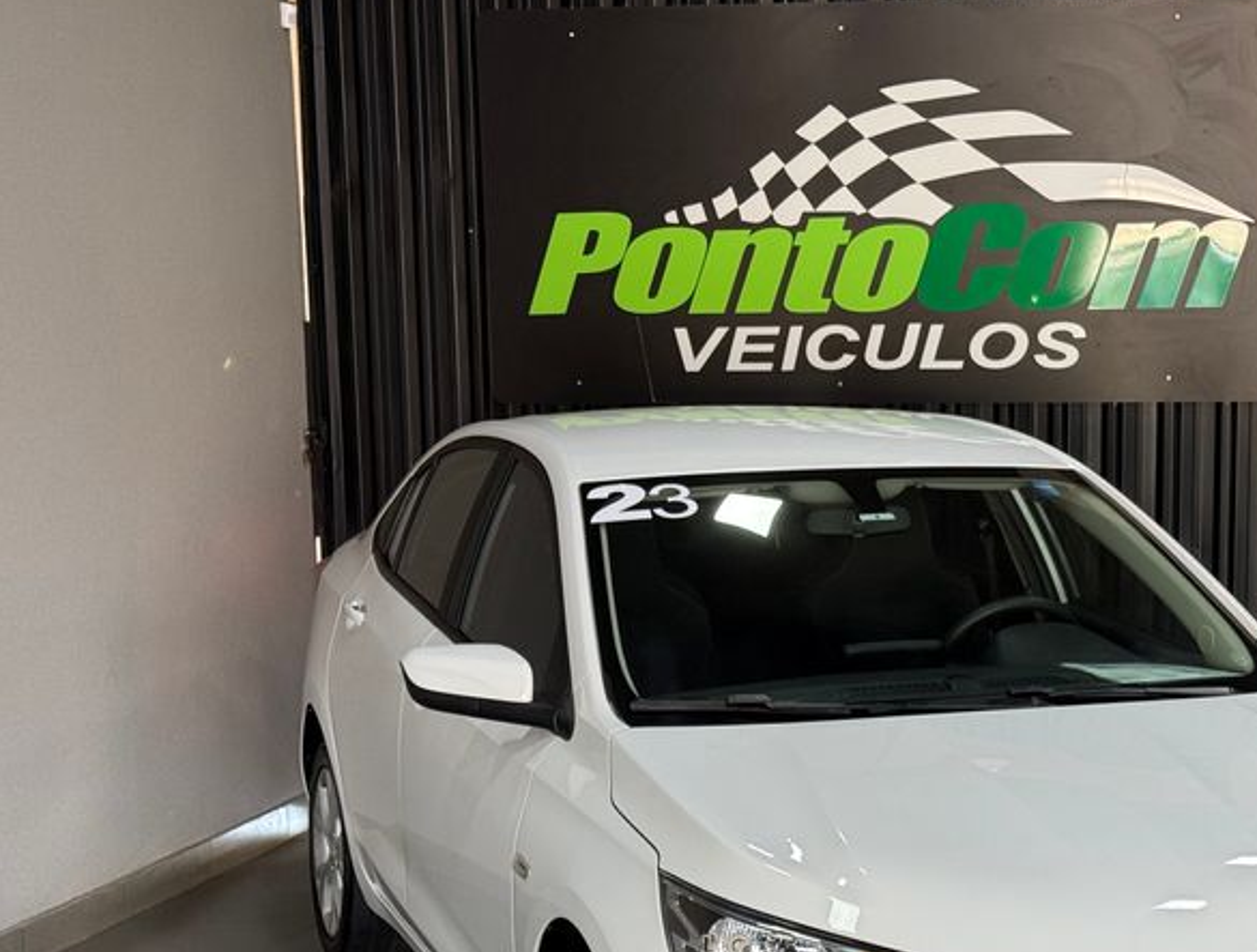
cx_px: 901
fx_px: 2842
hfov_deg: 24.7
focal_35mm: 78
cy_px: 711
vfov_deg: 18.9
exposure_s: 1/60
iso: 100
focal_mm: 6.76
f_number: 1.78
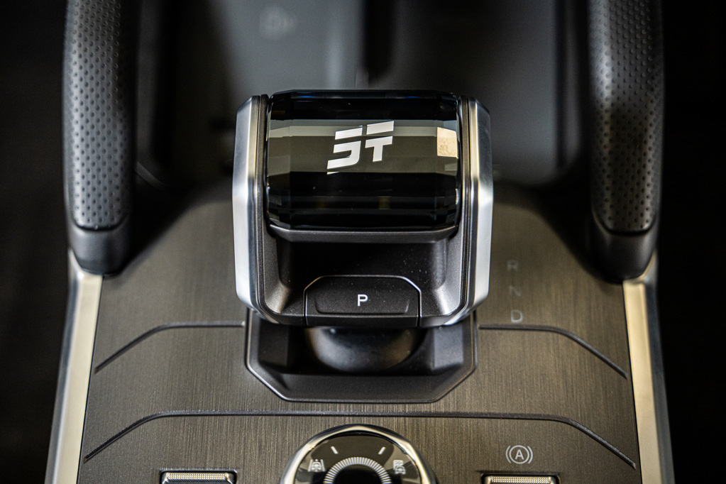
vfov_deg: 18.2
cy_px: 242
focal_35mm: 75
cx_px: 363
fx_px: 1512
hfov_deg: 27.0
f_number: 2.8
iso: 1600
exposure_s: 1/125
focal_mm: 75
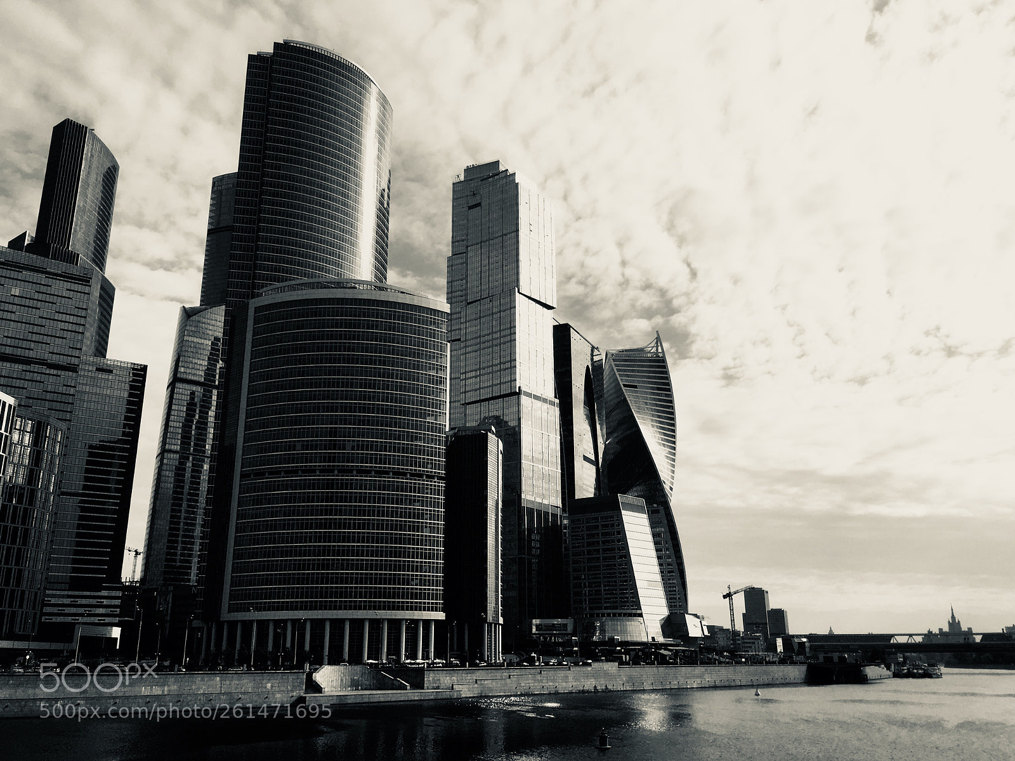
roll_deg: +0.3
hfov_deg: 61.7
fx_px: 850
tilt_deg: +15.2
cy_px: 380
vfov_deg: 48.2
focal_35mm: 29
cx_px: 508
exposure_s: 1/2653
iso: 25
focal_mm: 4.15
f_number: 2.2
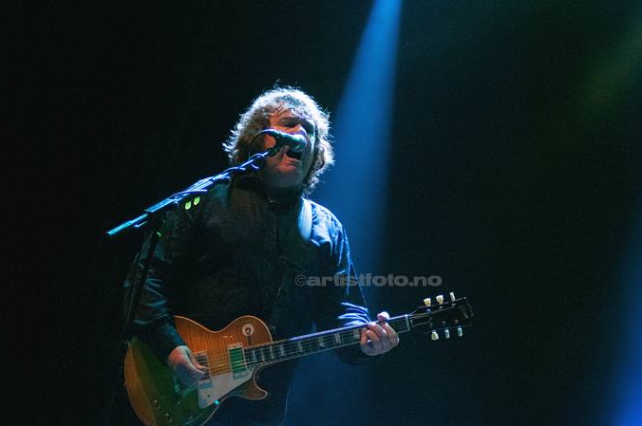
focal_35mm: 147
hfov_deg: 14.0
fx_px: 2618
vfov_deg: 9.3
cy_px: 212
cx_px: 302
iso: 1250
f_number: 2.8
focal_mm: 92
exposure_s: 1/400
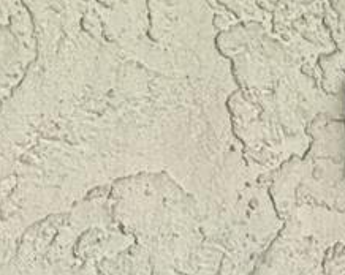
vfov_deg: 8.6
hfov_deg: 10.7
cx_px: -218
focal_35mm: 172
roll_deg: +3.1
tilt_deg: +0.6
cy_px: -253
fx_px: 1755
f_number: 1.78
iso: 80
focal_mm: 6.76
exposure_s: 1/925
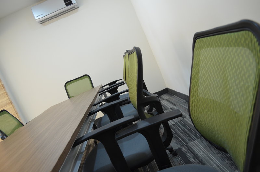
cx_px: 130
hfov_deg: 67.5
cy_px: 86
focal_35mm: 27
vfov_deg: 47.7
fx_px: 195
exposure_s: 1/60
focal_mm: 18
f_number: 4
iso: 800
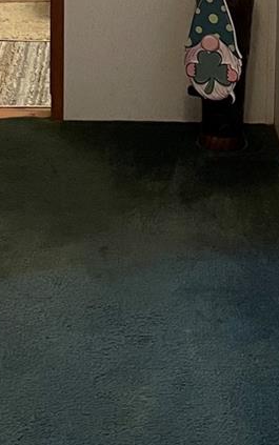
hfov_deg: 13.1
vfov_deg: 19.2
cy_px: -137
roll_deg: +0.1
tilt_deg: -9.1
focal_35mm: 100
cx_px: 135
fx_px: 1215
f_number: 1.6
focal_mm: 4.2
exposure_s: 1/60
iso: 320
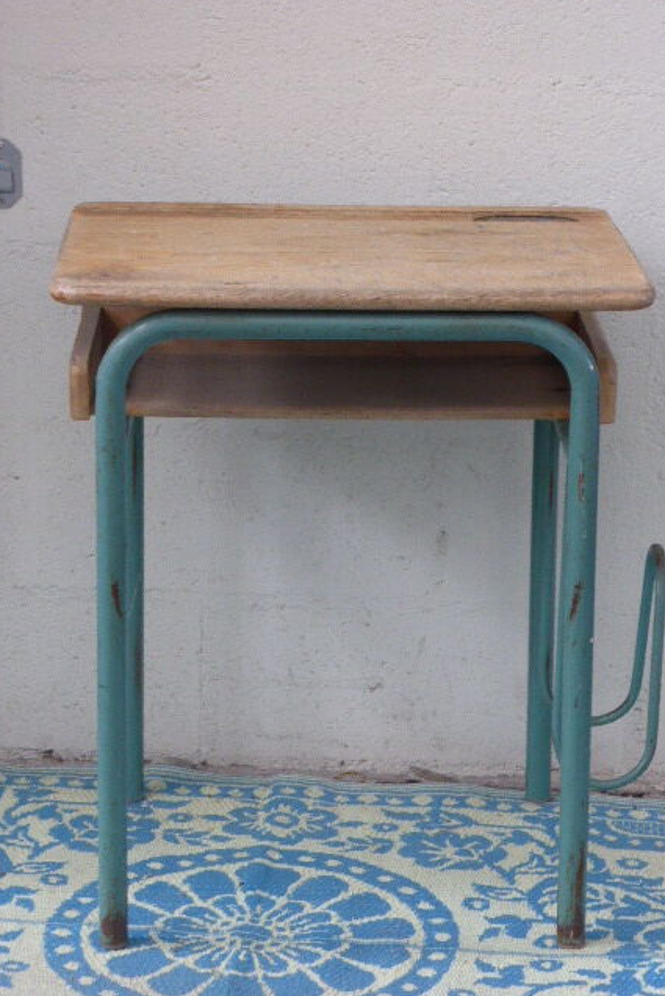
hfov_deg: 11.8
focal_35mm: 116
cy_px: 497
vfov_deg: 17.6
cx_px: 336
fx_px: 3212
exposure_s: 1/8
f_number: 5.3
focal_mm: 18.2
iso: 400
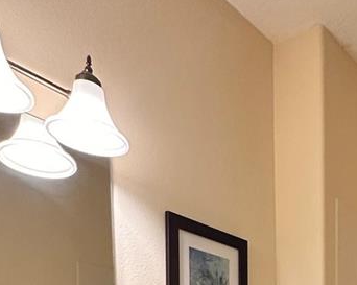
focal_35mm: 48
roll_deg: -1.0
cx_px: 349
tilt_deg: -5.1
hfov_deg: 35.5
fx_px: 507
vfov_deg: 24.1
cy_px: 436
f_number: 2.2
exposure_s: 1/60
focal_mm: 2.22
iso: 250
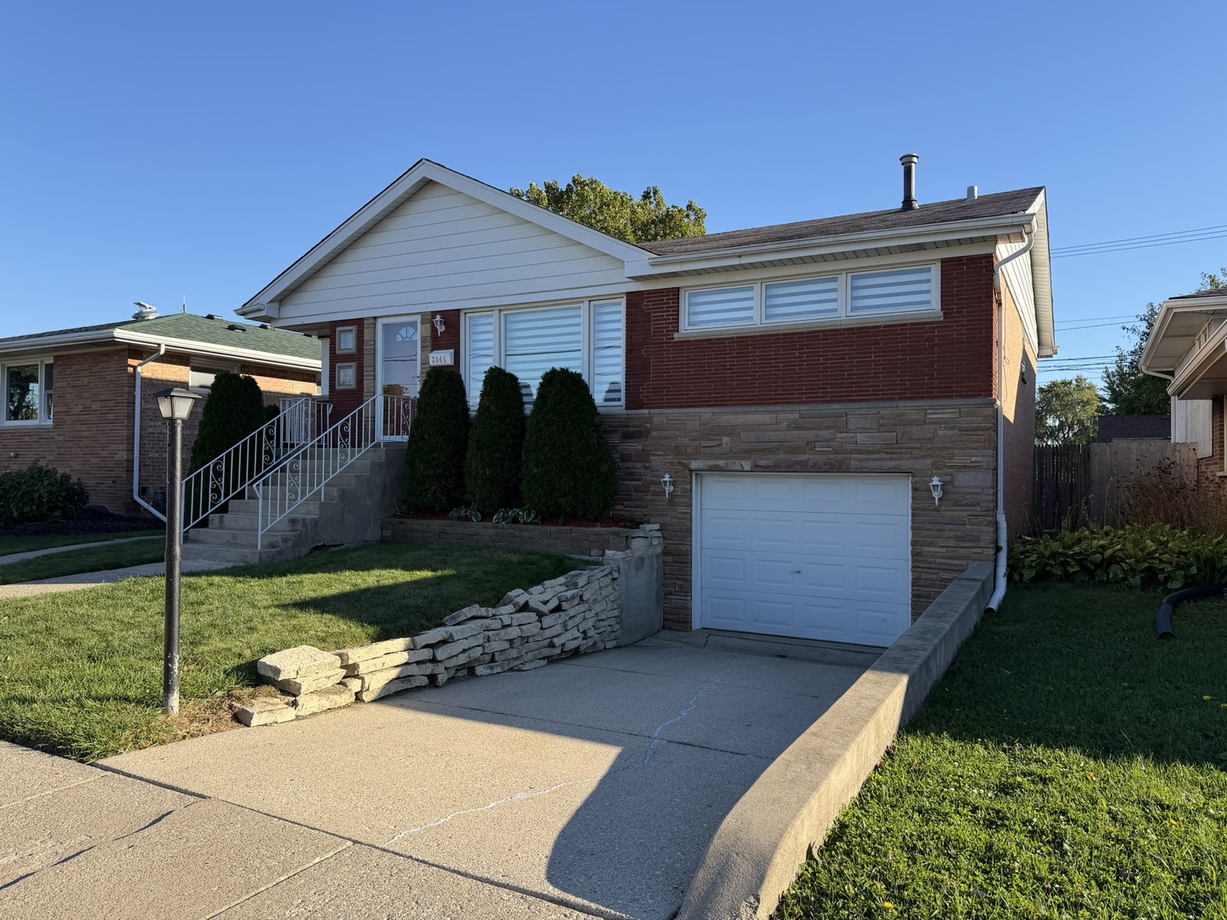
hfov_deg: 71.6
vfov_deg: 56.8
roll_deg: -0.3
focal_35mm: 24
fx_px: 851
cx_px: 614
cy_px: 460
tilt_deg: +1.2
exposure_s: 1/2110
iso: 80
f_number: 1.78
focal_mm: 6.76
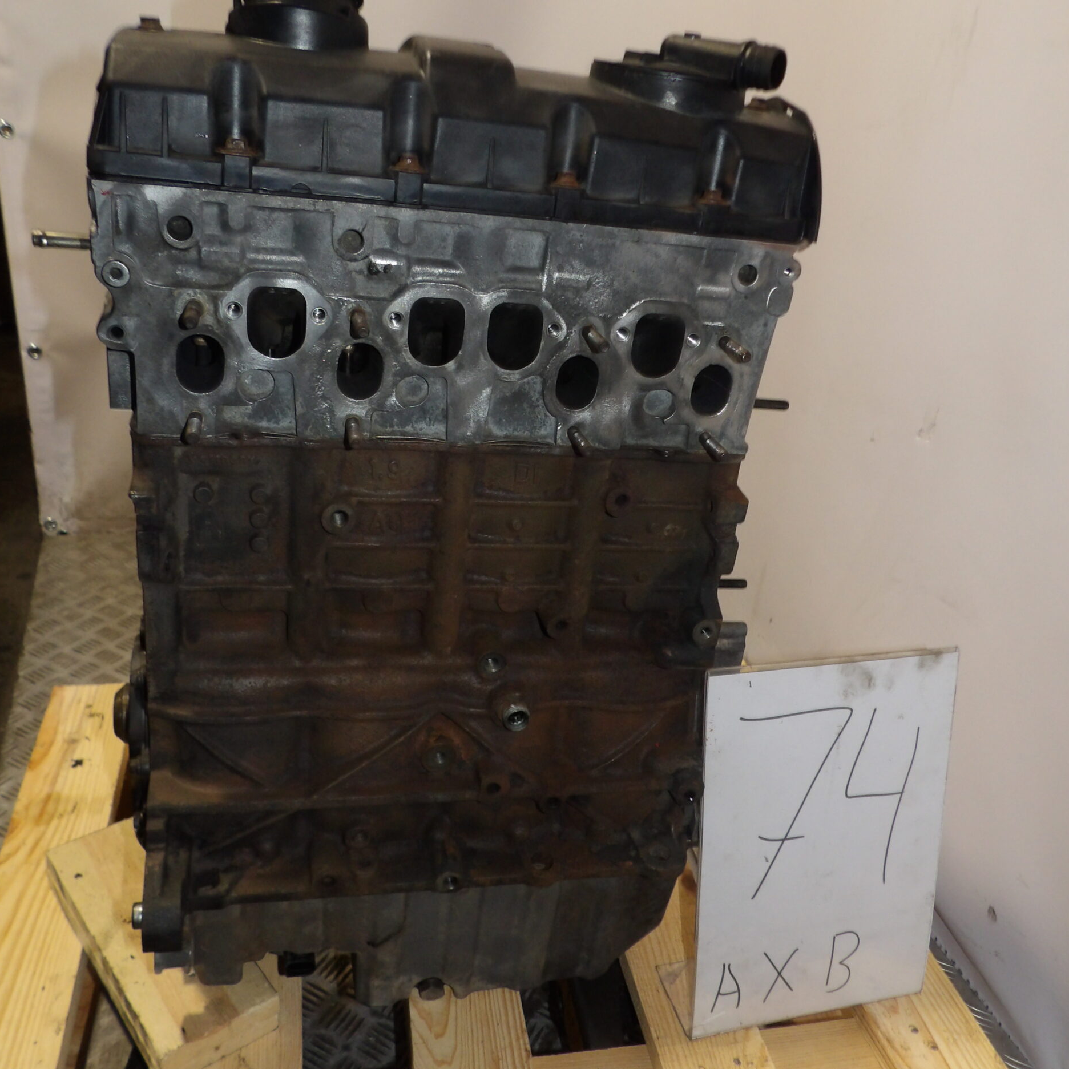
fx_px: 1013
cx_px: 532
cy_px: 548
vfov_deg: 55.6
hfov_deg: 55.6
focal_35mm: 29
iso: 200
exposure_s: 1/60
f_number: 3.2
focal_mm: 4.3
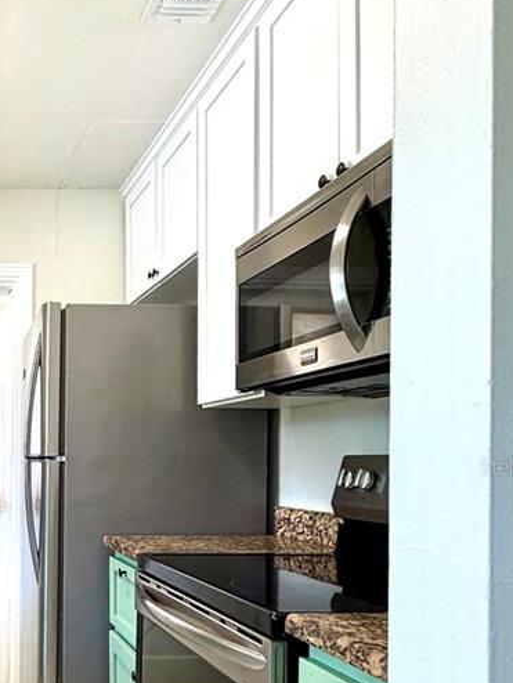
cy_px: 466
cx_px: -44
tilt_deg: +0.9
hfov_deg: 35.9
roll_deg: +0.1
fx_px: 671
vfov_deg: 52.7
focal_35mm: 34
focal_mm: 2.22
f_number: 2.2
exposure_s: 1/120
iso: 160
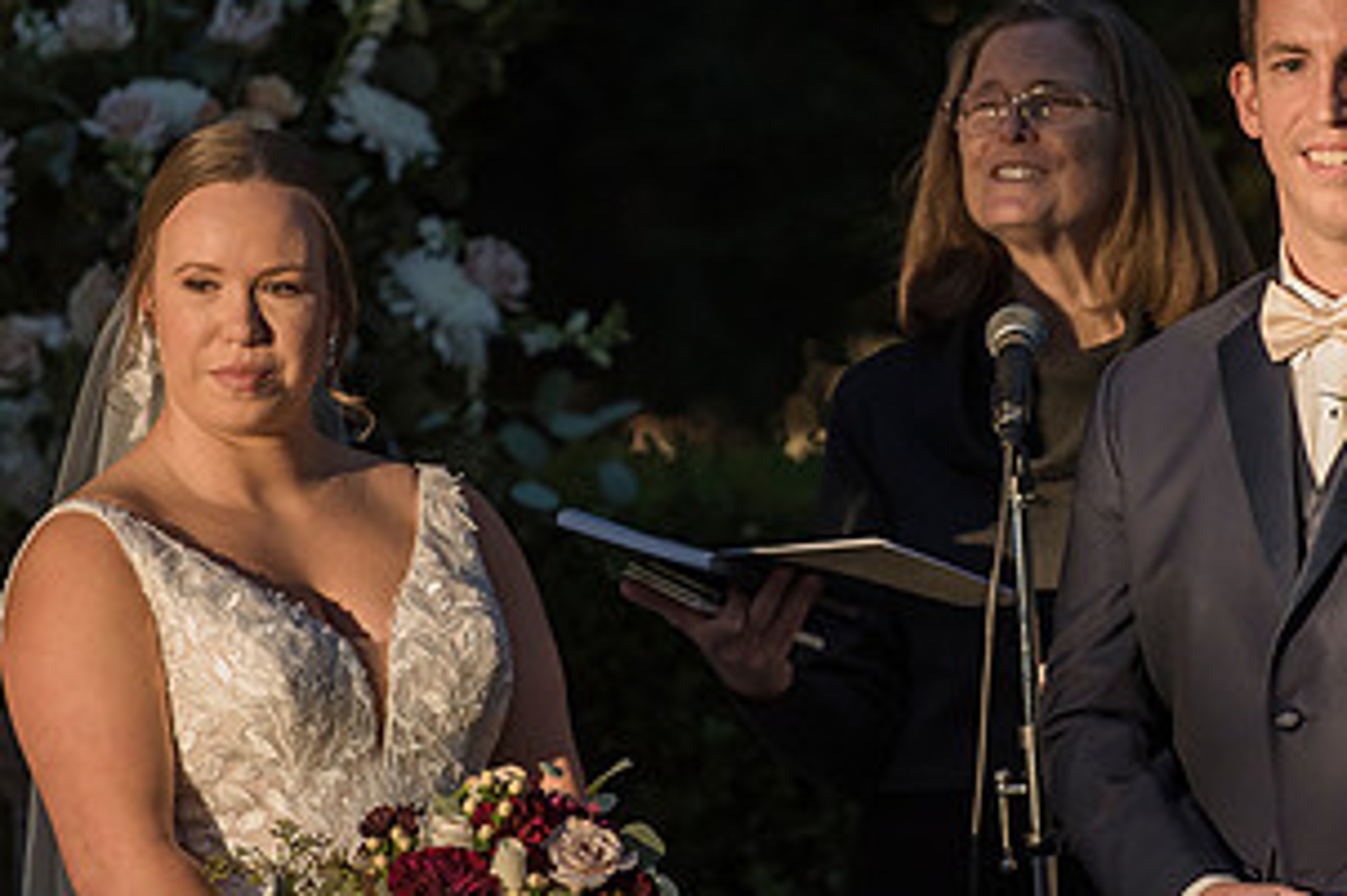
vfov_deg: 3.5
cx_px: 895
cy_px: 312
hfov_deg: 5.2
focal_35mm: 397
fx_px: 14846
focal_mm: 200
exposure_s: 1/3200
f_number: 4.5
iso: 1000
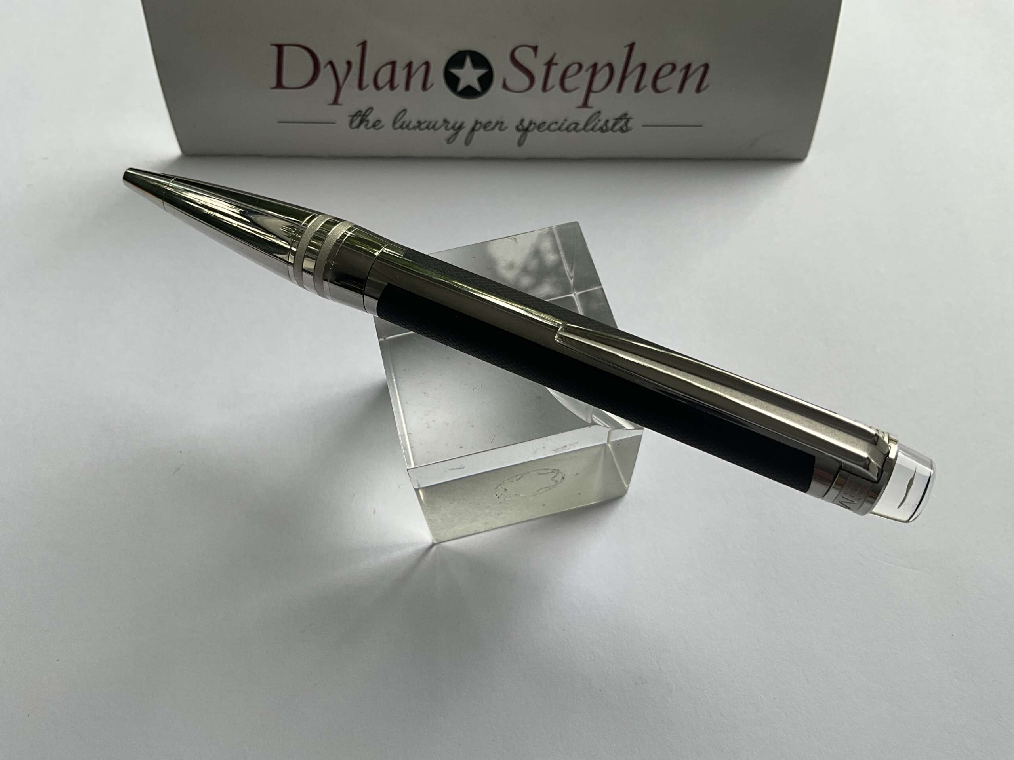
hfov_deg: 61.7
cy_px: 380
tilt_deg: -63.3
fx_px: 849
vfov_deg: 48.2
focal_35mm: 29
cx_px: 507
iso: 25
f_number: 1.8
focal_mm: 3
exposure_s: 1/122
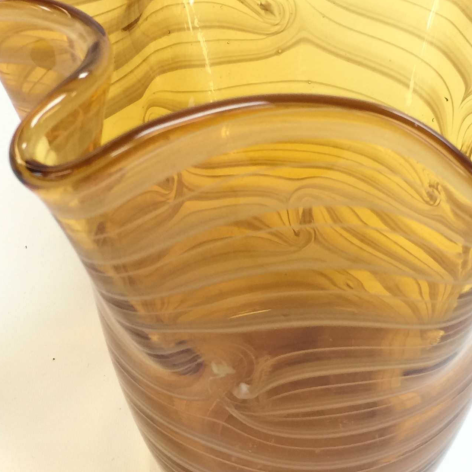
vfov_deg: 26.1
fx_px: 1018
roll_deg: -1.7
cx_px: 312
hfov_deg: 26.0
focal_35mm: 66
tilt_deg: -34.0
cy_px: 217
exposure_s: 1/40
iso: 32
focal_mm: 4.15
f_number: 2.2
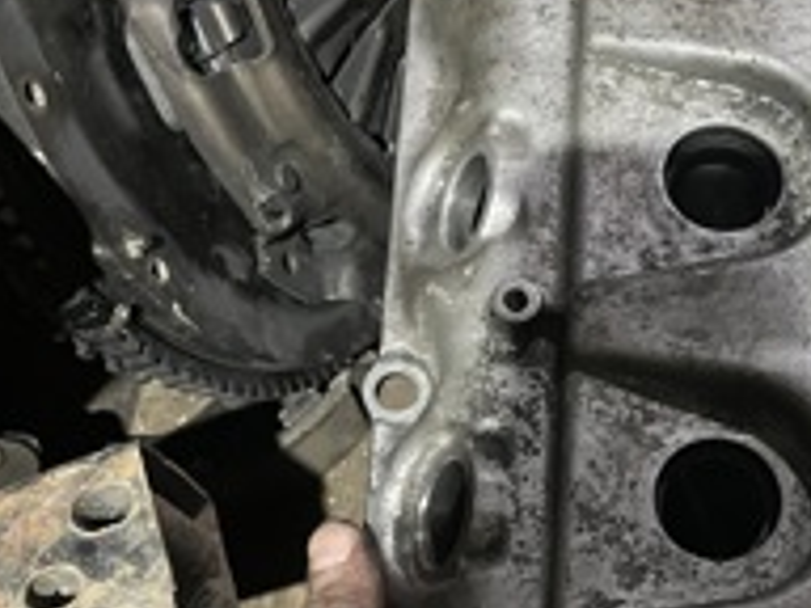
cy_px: 477
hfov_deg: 29.1
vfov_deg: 22.3
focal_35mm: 65
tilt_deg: -71.3
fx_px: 1523
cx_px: 663
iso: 500
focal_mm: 5.1
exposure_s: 1/25
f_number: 1.6
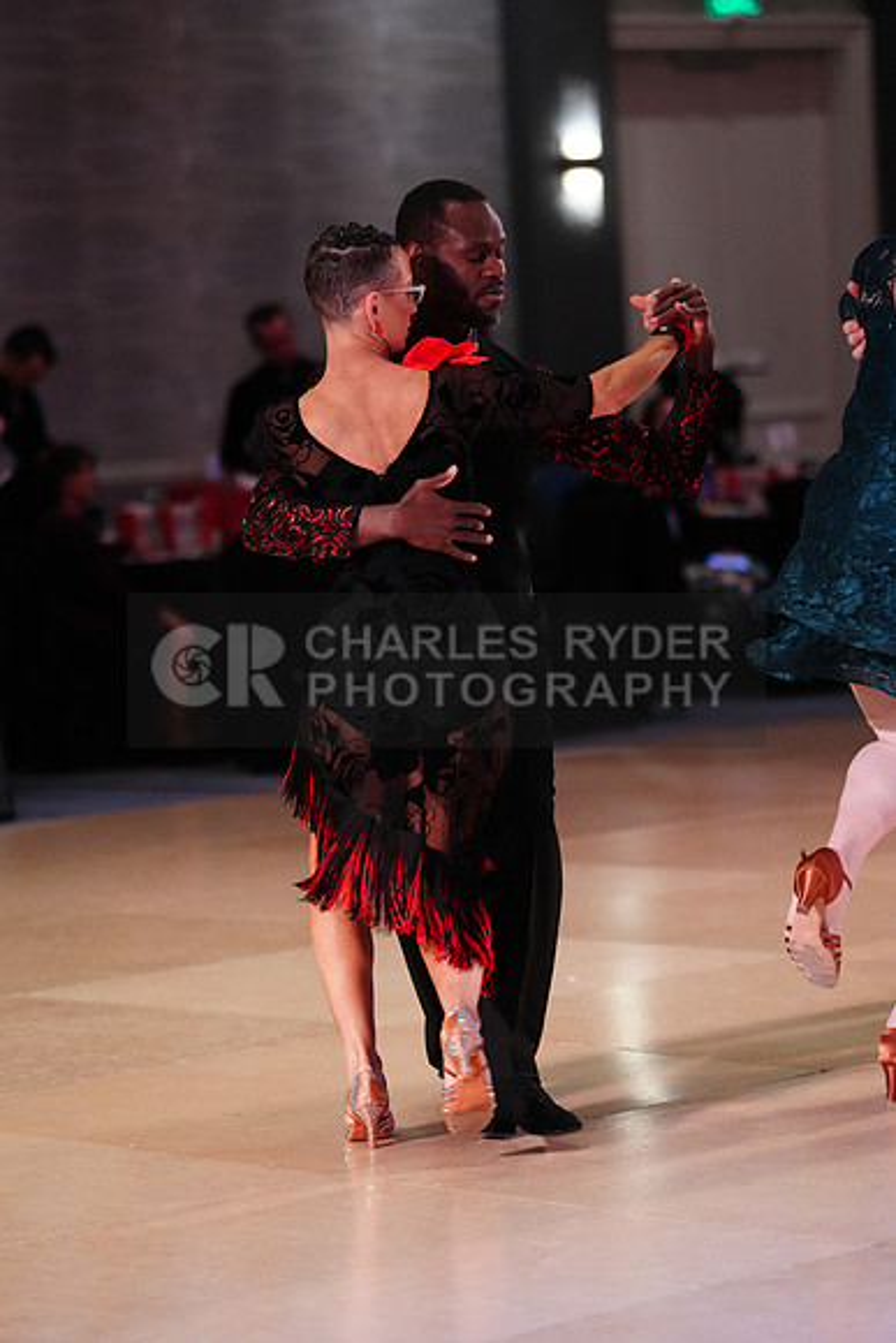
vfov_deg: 16.4
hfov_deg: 11.0
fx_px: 4664
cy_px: 672
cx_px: 448
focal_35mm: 125
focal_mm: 125
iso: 5000
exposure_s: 1/400
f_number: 2.8
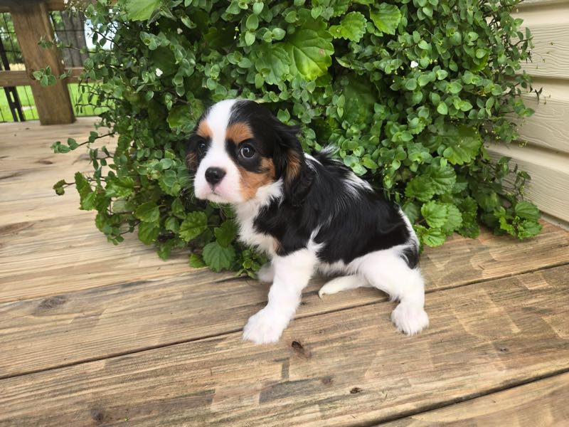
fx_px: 378
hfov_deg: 73.9
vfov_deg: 58.9
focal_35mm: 23
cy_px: 214
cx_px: 284
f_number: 1.8
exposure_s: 1/818
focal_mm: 5.4
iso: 80
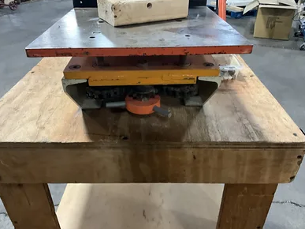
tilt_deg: -31.0
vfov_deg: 46.8
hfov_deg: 60.0
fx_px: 264
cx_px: 155
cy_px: 115
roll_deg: -0.3
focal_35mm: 30
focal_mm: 3
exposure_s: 1/32
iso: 320
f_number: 1.8
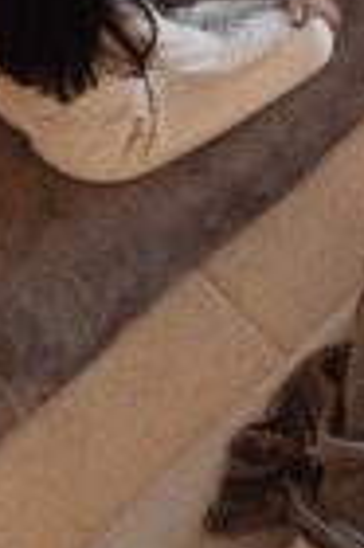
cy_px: -595
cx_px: 409
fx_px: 2676
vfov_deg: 10.6
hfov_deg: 7.7
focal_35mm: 176
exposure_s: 1/160
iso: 4000
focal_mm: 24
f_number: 2.8
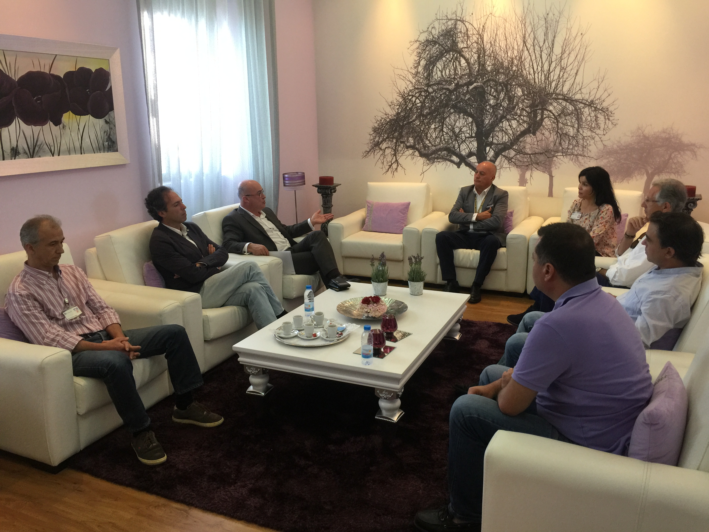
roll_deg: +0.3
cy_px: 266
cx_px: 354
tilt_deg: -14.7
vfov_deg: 48.2
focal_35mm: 29
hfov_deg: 61.7
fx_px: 594
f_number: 2.2
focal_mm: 4.15
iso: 64
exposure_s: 1/33
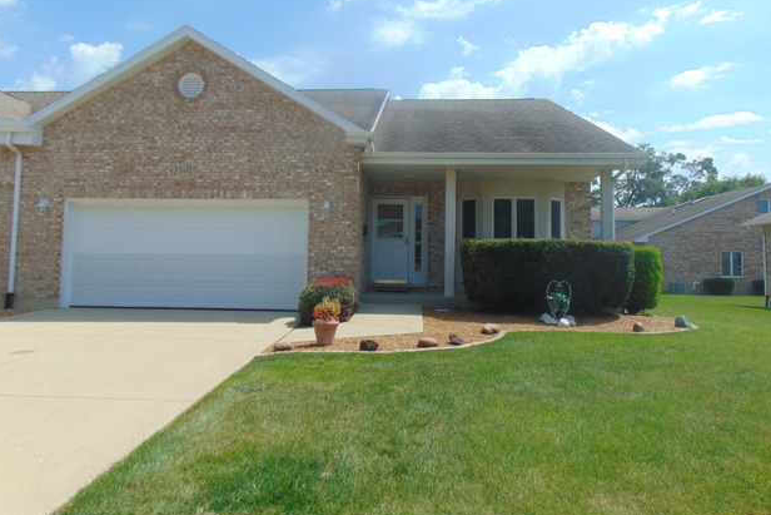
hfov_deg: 67.4
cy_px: 232
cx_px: 374
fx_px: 578
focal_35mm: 27
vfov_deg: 47.9
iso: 80
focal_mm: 4.5
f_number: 7.7
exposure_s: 1/200
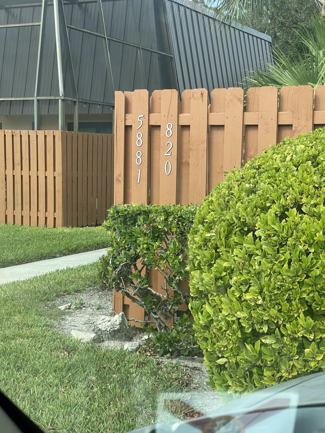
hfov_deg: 22.9
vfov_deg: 30.3
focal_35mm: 64
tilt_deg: -5.4
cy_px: 216
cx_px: 162
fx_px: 801
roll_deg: -1.0
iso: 20
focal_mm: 7.5
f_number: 2.2
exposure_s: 1/246
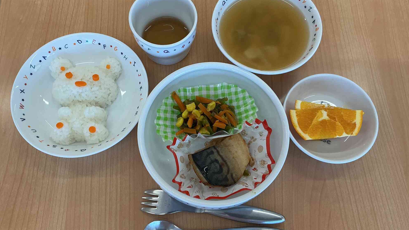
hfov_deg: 61.0
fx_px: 347
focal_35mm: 32
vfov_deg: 36.7
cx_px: 203
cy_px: 108
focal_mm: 3
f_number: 1.8
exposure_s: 1/120
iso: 25
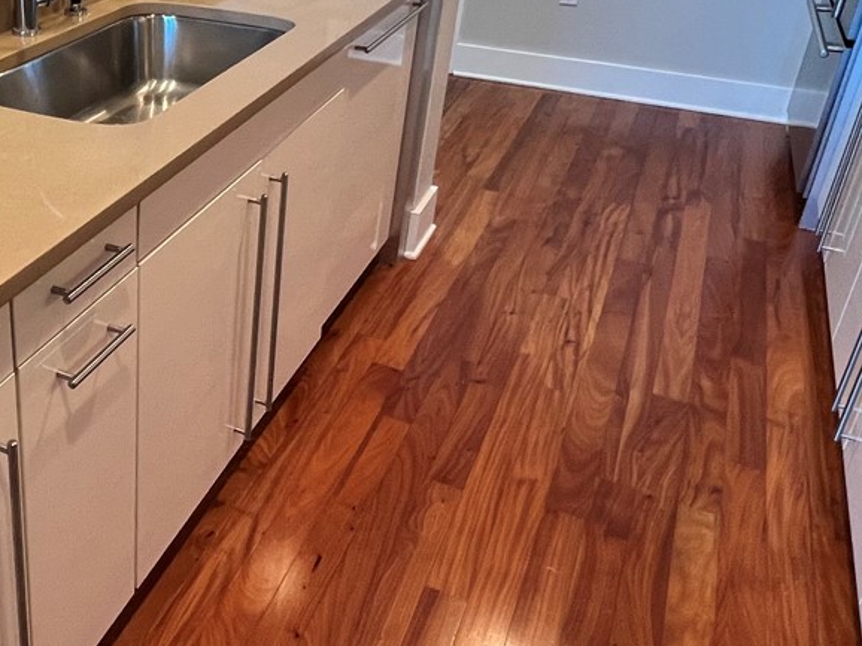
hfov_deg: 46.9
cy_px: 210
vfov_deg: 39.1
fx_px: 896
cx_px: 106
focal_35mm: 36
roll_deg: +0.1
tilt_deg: -26.4
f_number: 1.8
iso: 200
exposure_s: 1/60
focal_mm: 1.57
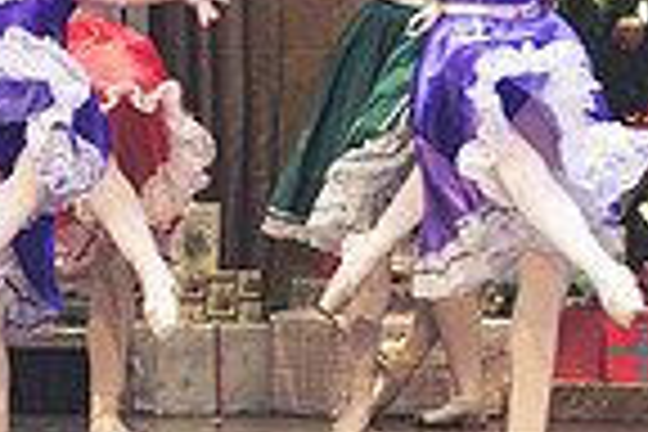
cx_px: 9
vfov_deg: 1.9
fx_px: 13031
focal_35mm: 724
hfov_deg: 2.8
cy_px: 29
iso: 1250
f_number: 2.8
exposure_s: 1/320
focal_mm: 180
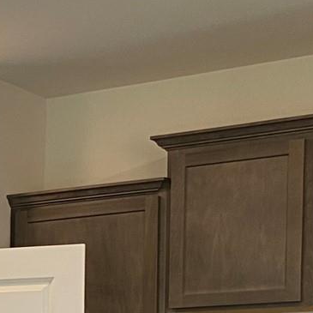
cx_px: -391
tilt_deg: -4.1
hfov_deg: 11.6
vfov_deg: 12.7
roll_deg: +0.2
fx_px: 1320
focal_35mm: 129
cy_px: 491
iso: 100
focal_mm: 4.25
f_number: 1.8
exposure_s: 1/60
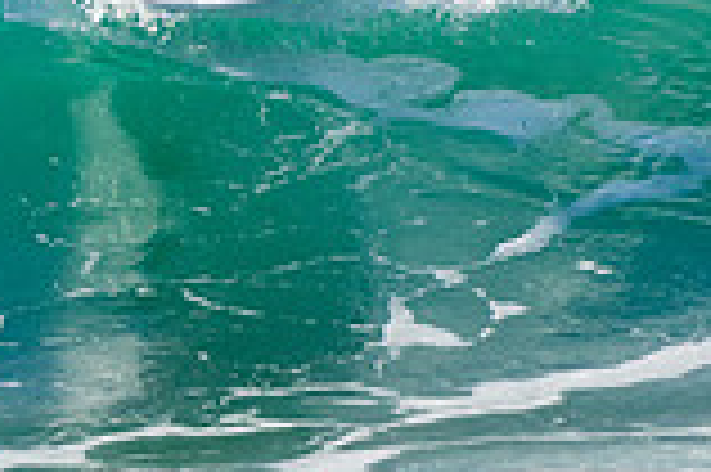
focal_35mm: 2203
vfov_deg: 0.6
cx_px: 230
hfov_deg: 0.9
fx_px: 43464
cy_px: -164
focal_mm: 400
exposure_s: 1/2000
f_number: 5.6
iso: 280
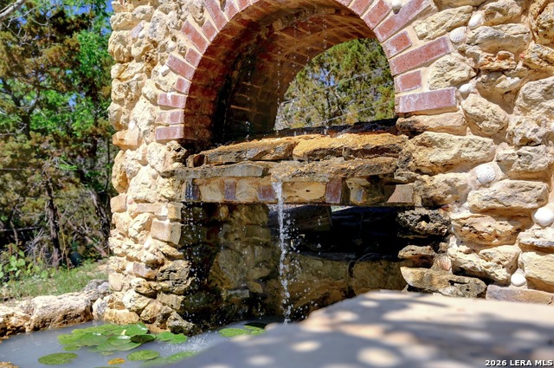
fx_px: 461
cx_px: 277
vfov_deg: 43.5
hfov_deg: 62.0
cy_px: 184
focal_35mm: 30
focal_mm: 30
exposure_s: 1/3200
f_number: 6.3
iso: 2000
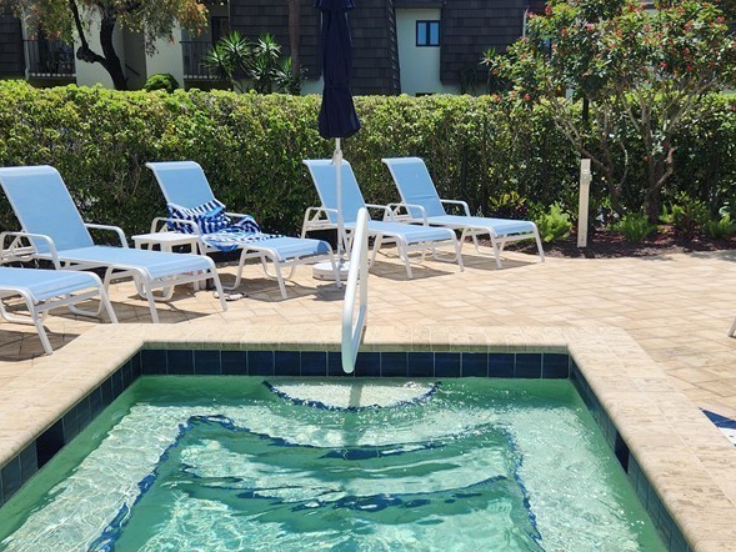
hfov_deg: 46.8
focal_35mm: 40
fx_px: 851
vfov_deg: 36.0
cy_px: 297
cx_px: 385
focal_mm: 5.4
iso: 20
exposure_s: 1/2551
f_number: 1.8
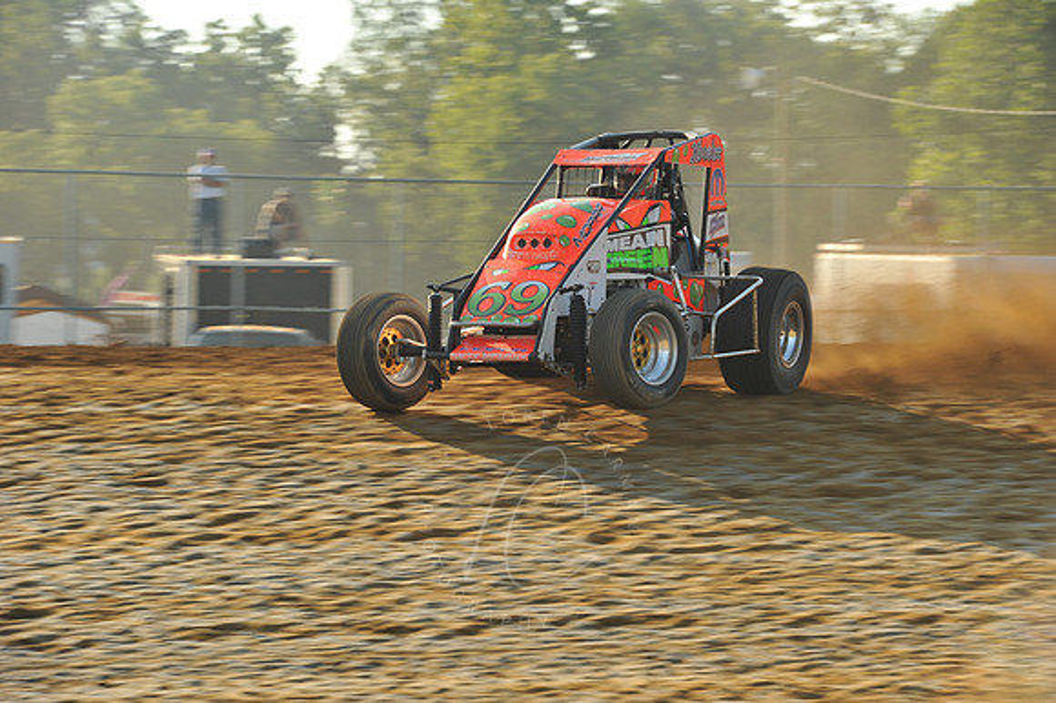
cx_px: 528
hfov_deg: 11.4
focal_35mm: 180
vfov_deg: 7.6
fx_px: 5277
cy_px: 352
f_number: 9
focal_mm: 180
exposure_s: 1/320
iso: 400
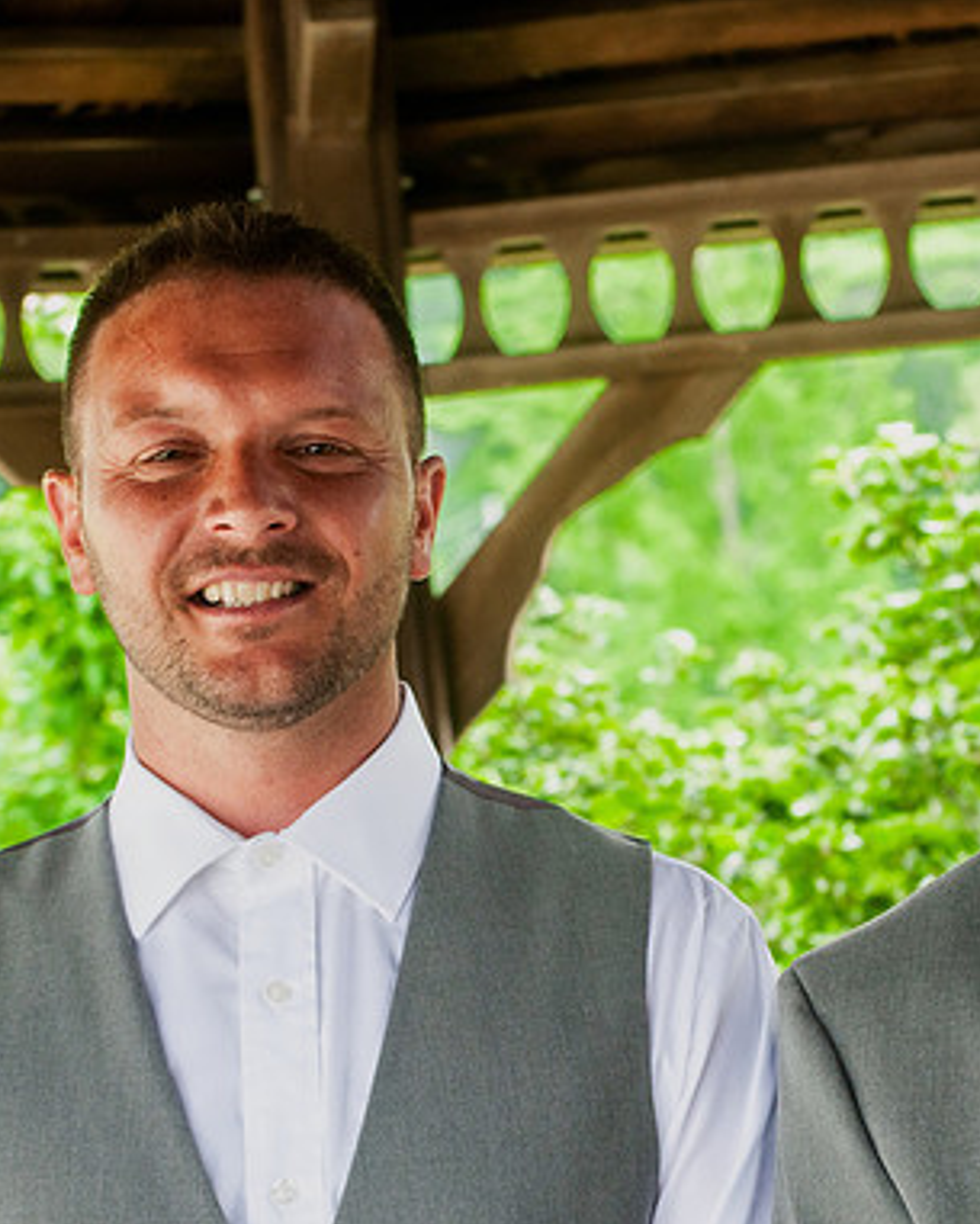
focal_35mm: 118
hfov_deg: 13.1
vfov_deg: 16.3
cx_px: 765
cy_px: 615
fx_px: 4266
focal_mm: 55
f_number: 5.6
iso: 400
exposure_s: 1/125
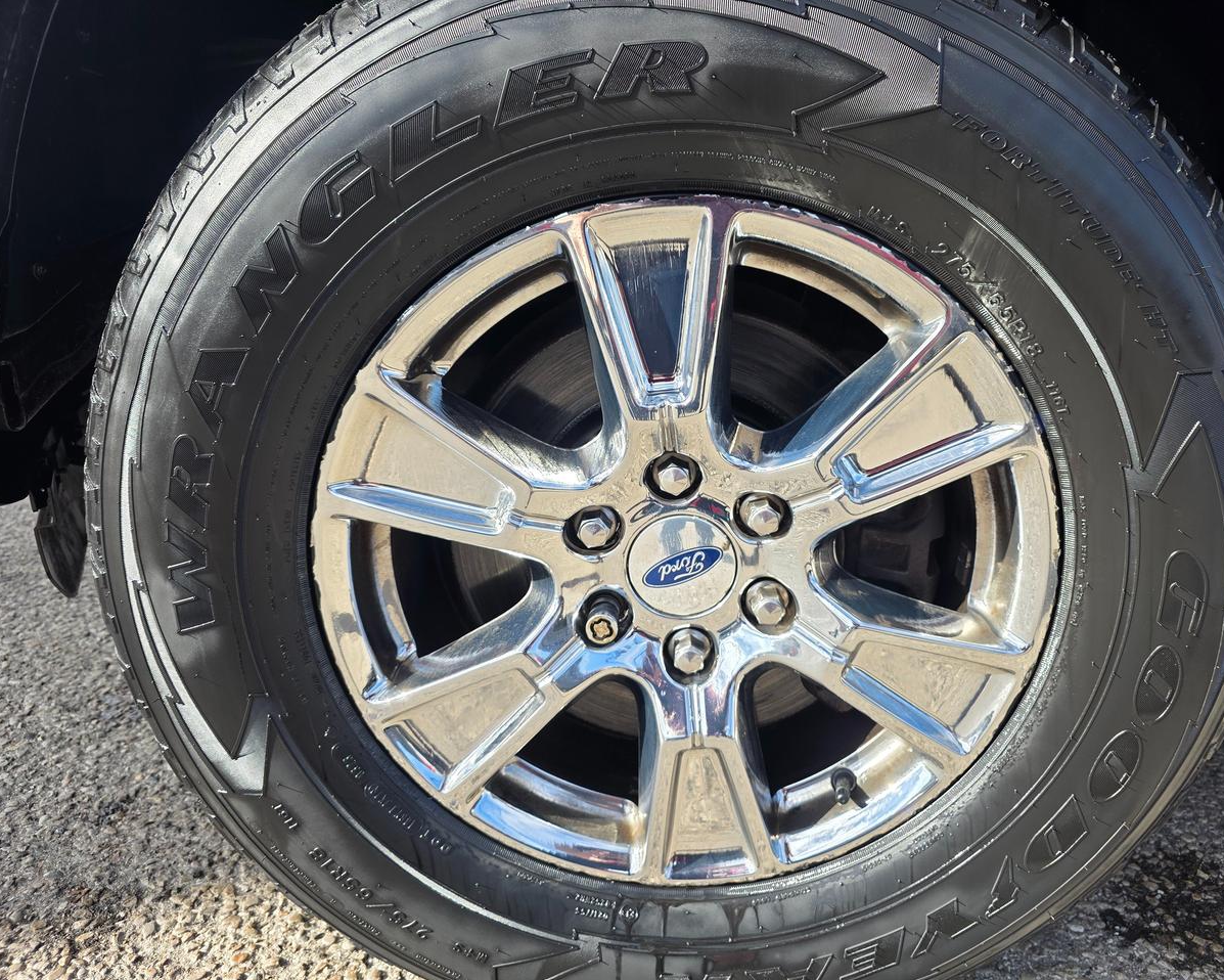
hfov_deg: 70.2
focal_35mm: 24
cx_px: 648
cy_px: 490
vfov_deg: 58.8
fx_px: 870
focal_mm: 6.3
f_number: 1.7
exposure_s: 1/1476
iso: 80
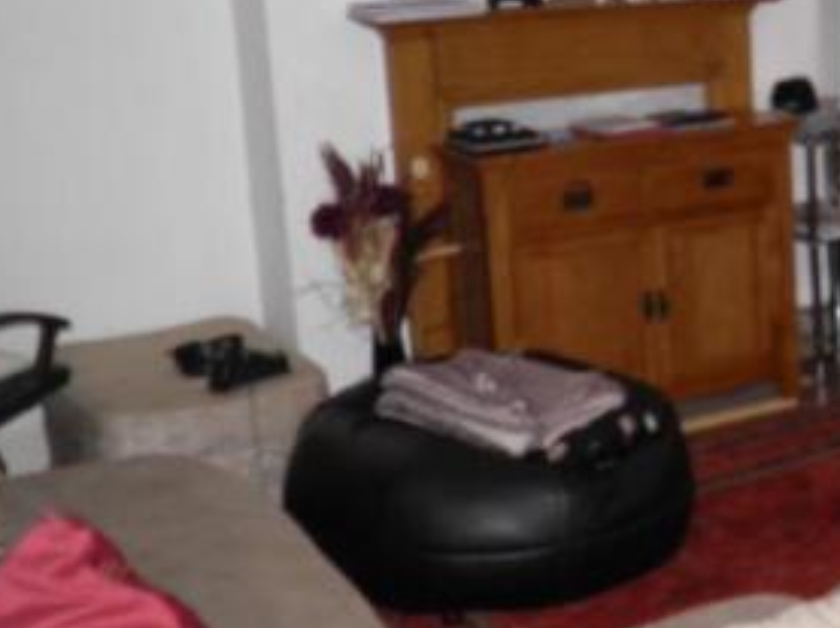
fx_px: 1430
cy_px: 211
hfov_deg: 30.9
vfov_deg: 24.6
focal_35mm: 59
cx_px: 793
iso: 100
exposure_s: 1/30
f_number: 2.8
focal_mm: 4.9
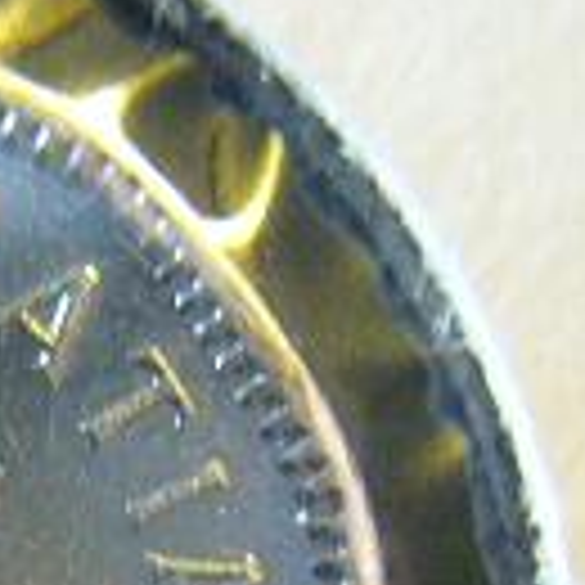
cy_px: 765
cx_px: -400
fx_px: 3078
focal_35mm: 161
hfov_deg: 10.3
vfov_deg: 10.6
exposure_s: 1/8
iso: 200
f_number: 2.8
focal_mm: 6.1
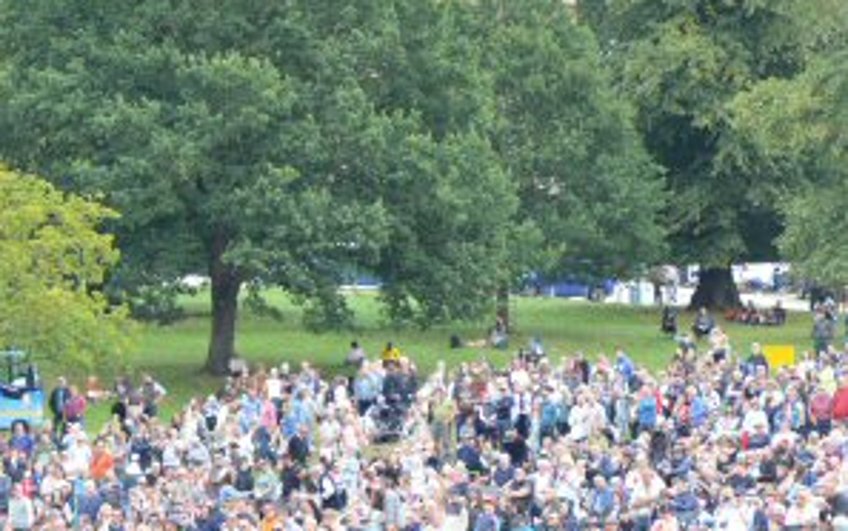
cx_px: 423
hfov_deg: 7.8
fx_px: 6243
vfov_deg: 4.9
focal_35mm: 270
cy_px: 304
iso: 1600
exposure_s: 1/320
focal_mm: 116
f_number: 9
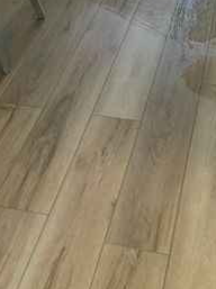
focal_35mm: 65
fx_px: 542
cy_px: -44
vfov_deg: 26.9
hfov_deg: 22.5
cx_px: 132
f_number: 1.6
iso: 100
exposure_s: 1/60
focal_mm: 5.1
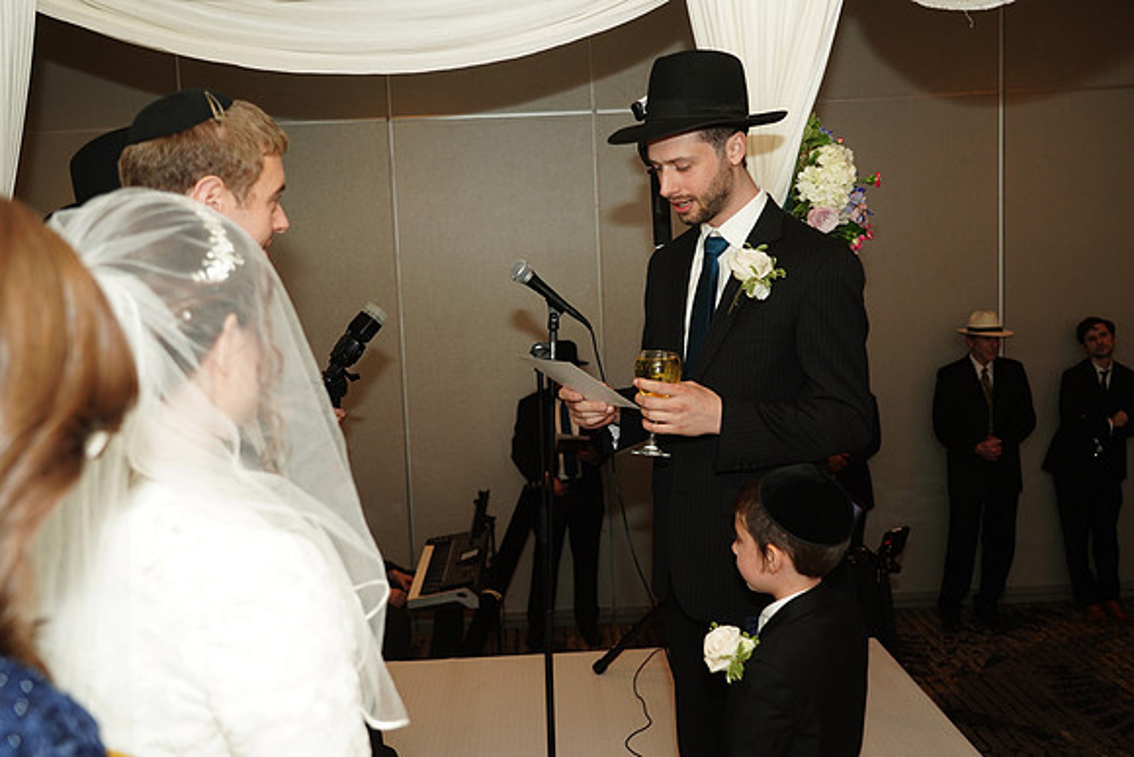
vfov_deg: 38.9
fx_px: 1071
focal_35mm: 34
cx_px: 567
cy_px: 378
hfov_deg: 55.8
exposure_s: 1/100
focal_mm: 34
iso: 640
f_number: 4
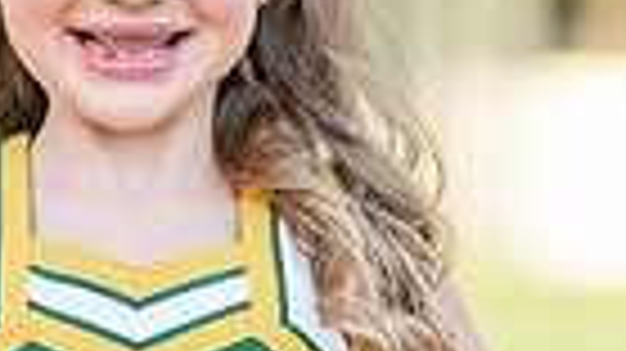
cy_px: 417
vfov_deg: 4.9
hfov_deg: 8.8
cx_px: 223
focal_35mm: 246
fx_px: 4081
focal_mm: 50
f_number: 1.2
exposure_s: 1/1250
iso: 100
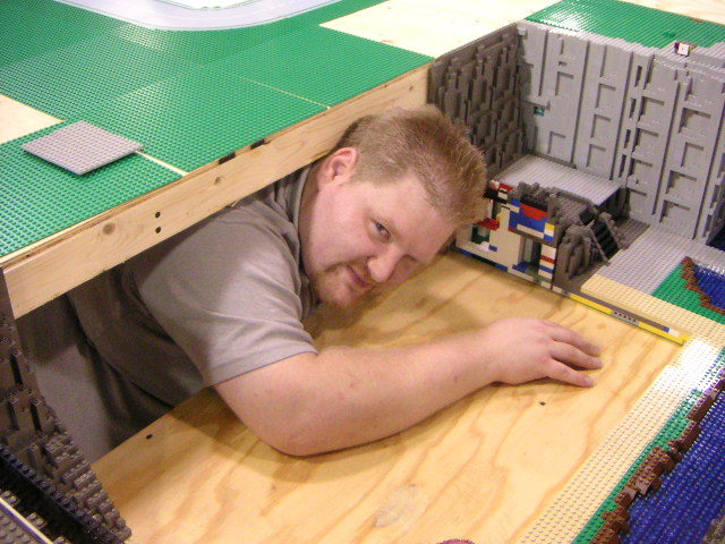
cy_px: 272
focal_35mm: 40
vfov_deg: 36.0
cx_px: 362
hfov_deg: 46.8
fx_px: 838
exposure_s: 1/20
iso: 400
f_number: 2.9
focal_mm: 5.3
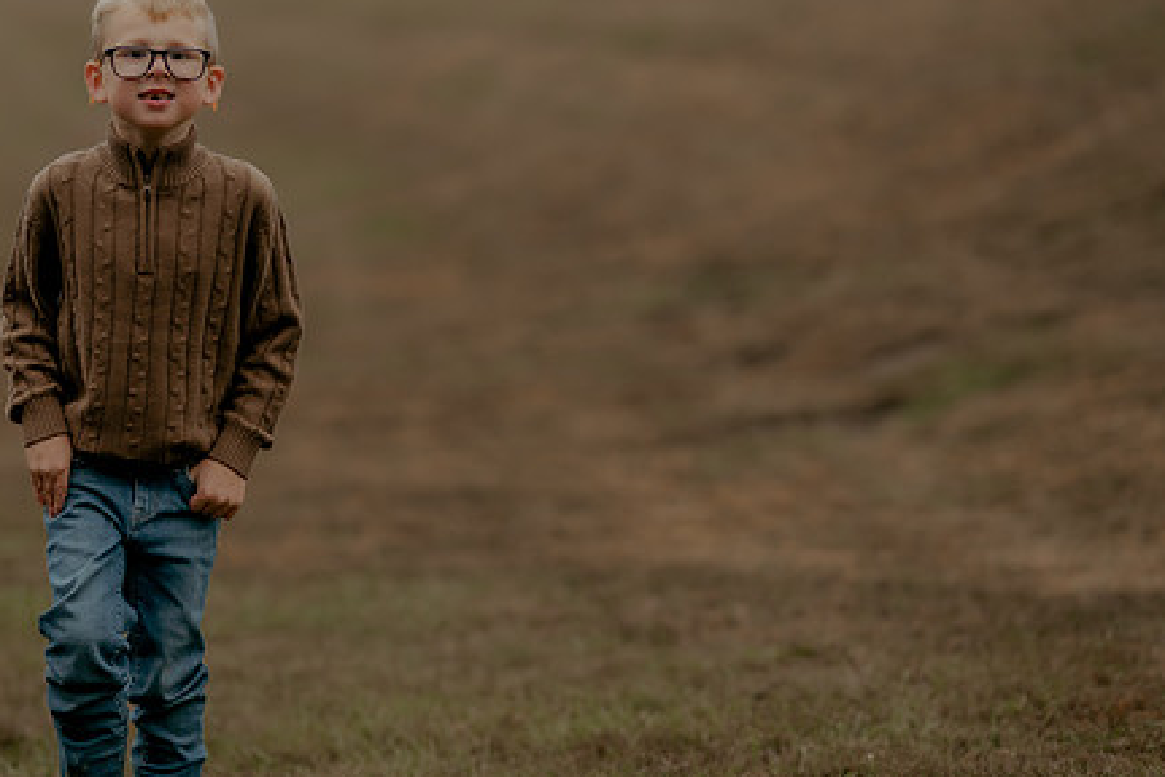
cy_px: 364
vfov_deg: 12.0
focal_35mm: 114
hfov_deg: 17.9
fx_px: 3689
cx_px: 413
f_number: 1.8
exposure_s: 1/250
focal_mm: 85
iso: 400
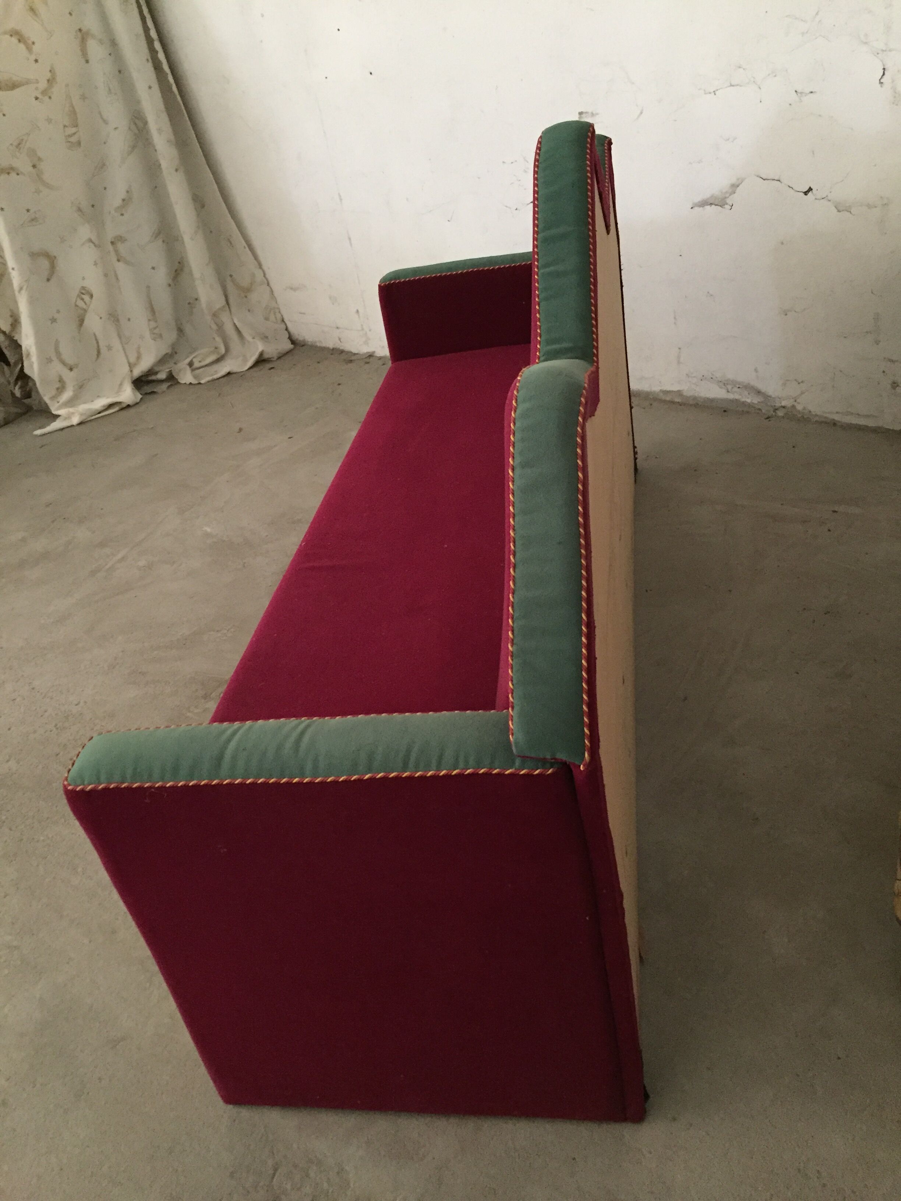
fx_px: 1006
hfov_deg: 48.2
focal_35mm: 29
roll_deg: +12.6
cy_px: 600
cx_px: 450
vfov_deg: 61.7
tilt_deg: -32.0
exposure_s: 1/17
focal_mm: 4.15
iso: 320
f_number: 2.2
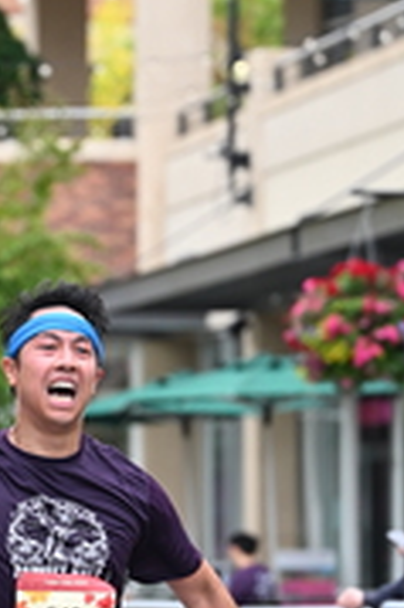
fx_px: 4570
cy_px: 374
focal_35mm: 271
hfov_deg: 5.1
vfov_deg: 7.6
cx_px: 15
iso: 640
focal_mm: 88
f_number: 2.8
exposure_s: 1/2000
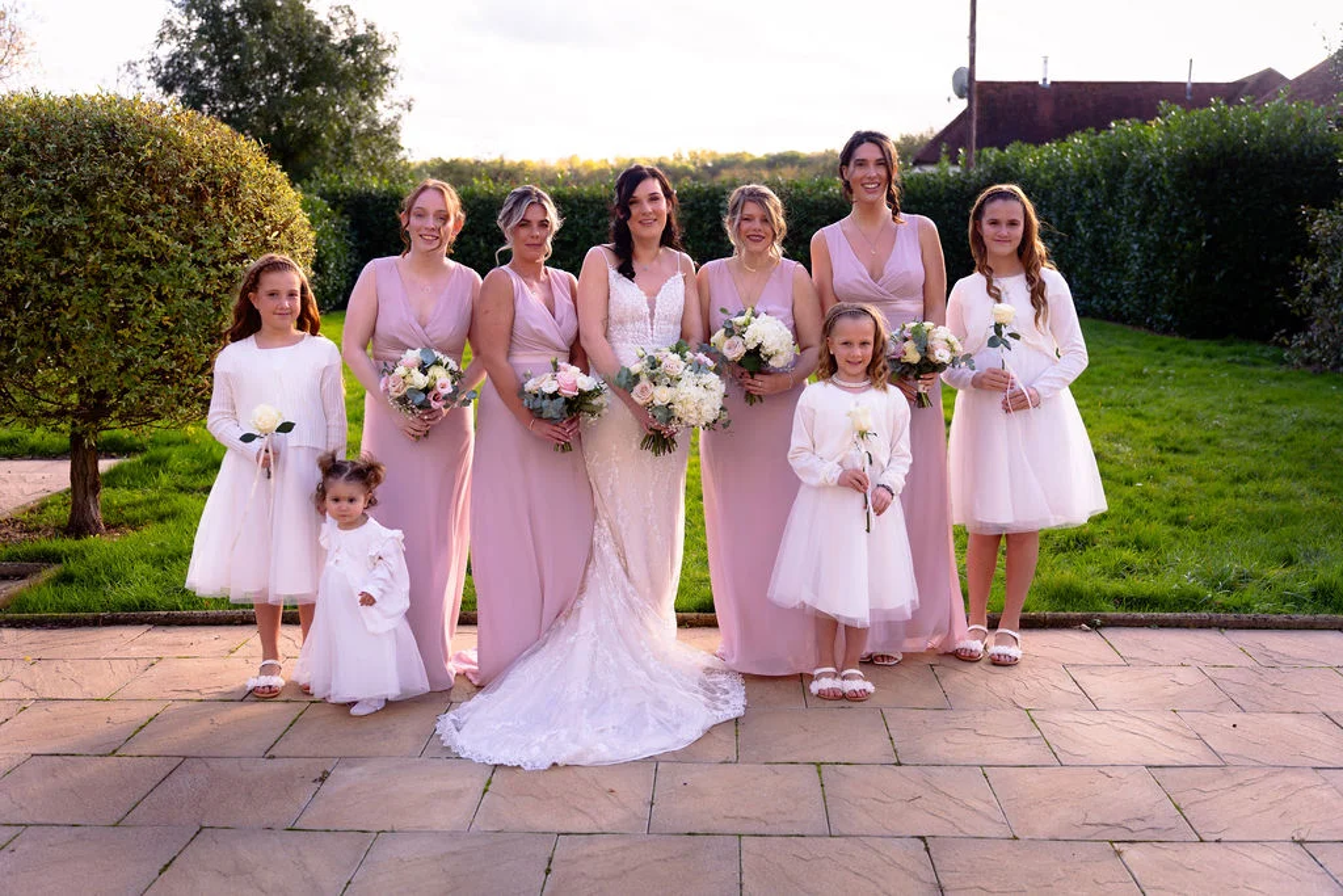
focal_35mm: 34
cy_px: 448
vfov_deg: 38.9
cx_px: 672
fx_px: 1268
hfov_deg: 55.8
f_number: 2.8
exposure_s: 1/200
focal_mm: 34
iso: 100
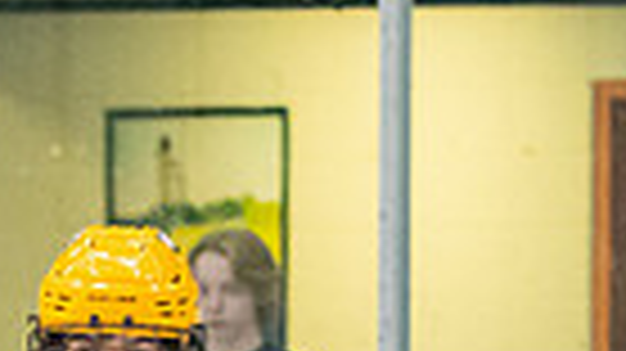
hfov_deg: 3.2
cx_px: 156
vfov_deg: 1.8
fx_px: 11331
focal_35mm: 683
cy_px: 833
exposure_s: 1/800
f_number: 2.8
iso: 4000
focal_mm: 86
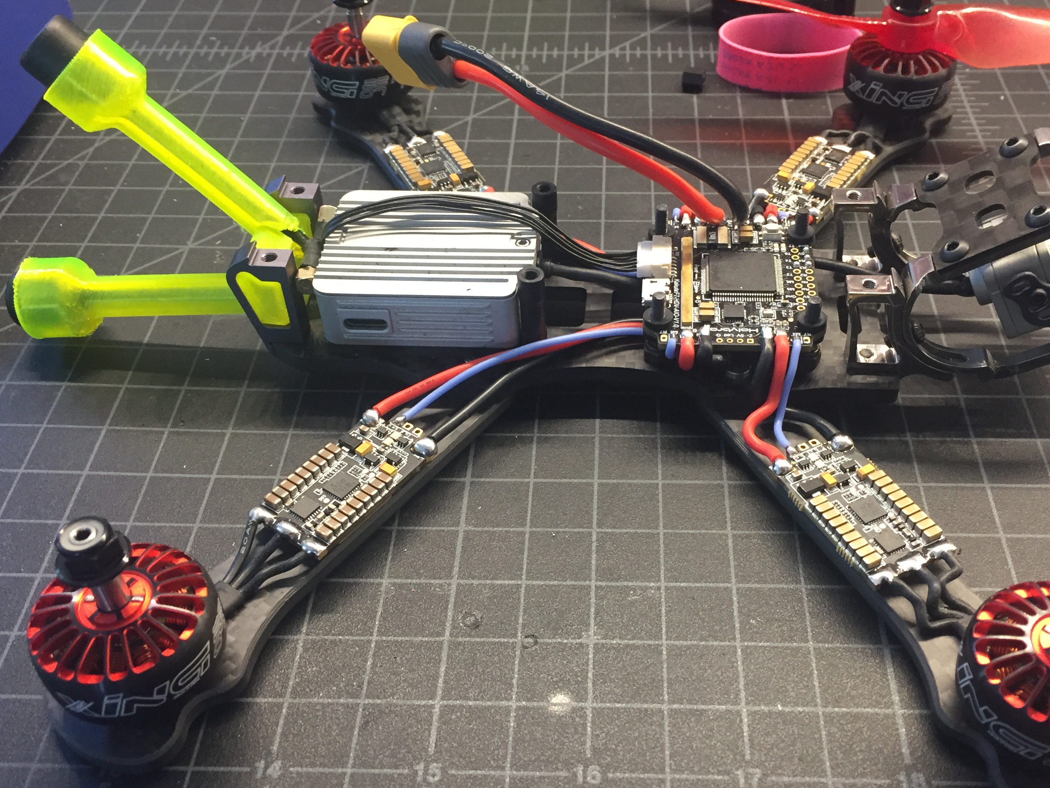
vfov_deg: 38.6
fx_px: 1122
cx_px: 578
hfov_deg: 50.1
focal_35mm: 37
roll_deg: +0.7
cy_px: 426
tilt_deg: -43.9
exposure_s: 1/30
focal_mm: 4.15
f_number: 2.2
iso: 125
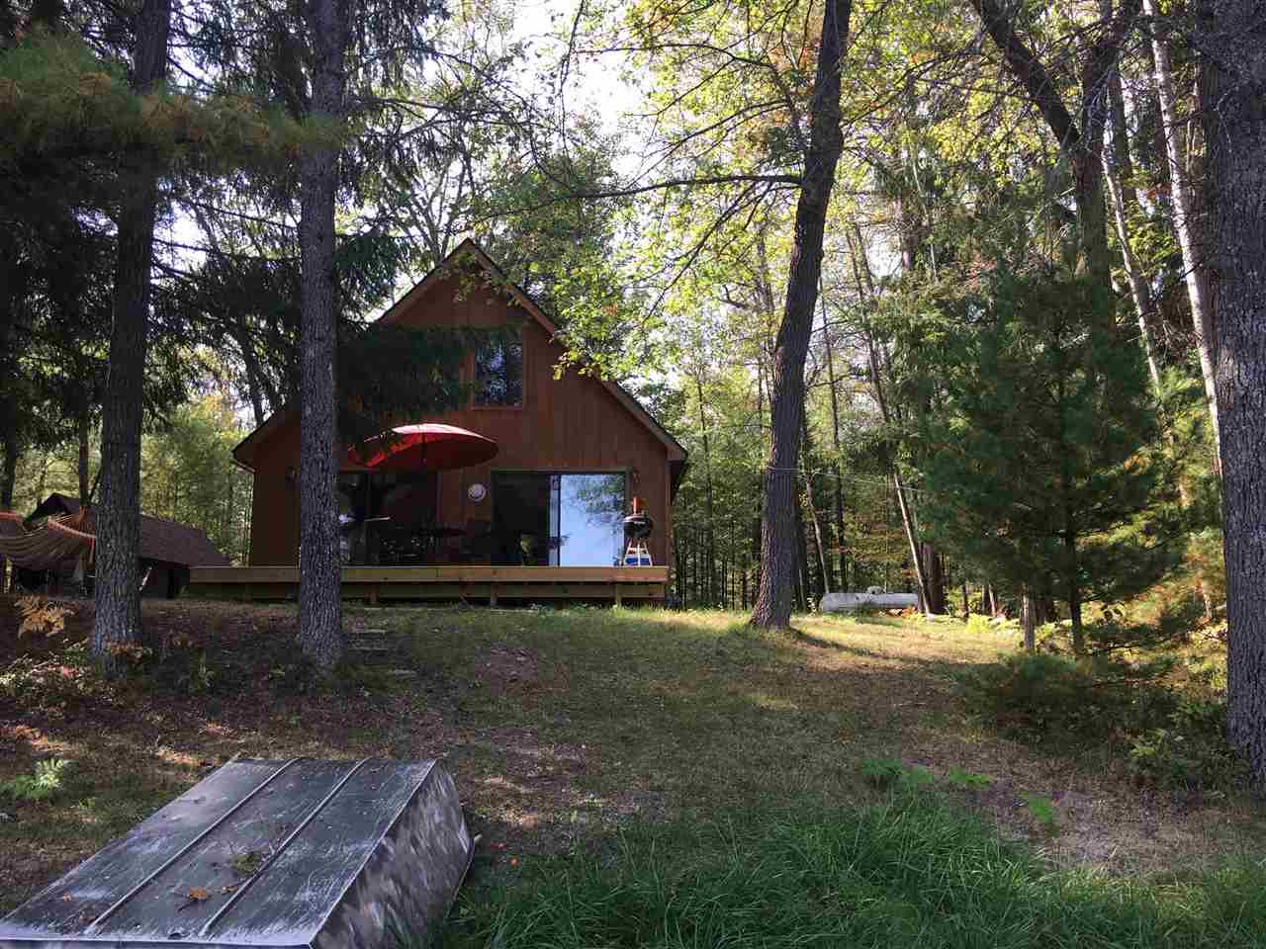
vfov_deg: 48.2
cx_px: 633
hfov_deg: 61.7
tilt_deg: +9.8
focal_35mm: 29
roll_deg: +0.0
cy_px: 474
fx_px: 1061
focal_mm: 4.15
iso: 25
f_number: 2.2
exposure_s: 1/161
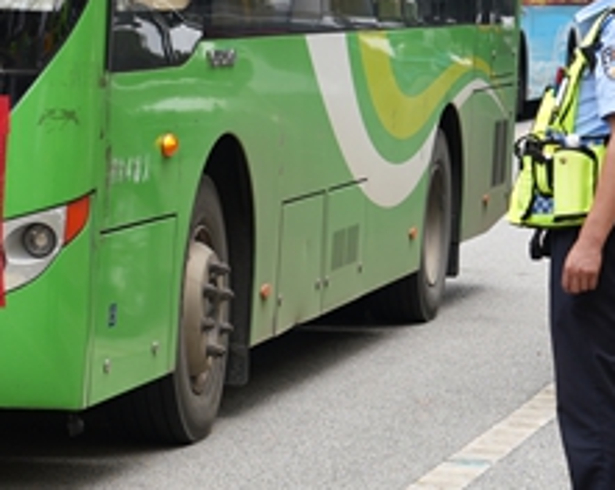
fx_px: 3216
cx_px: 184
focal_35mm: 177
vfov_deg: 8.7
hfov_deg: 10.9
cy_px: 40
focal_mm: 52
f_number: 5
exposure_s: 1/160
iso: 160
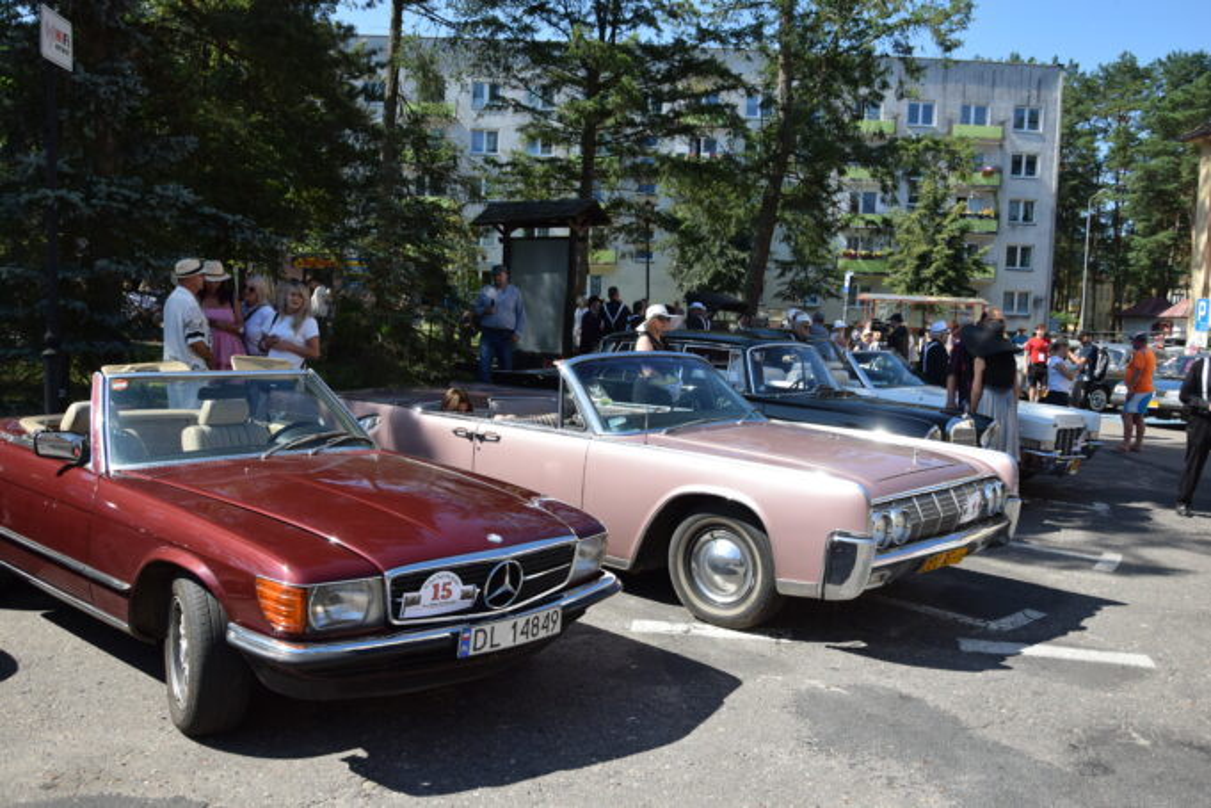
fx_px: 1060
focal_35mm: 32
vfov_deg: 41.7
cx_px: 606
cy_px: 404
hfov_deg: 59.5
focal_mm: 21
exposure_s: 1/1250
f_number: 5.6
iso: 400
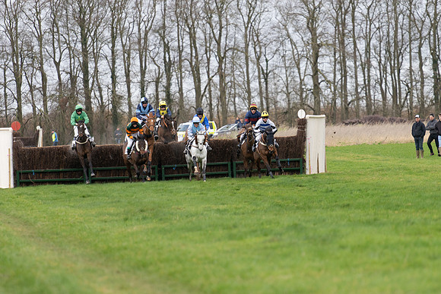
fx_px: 5146
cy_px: 147
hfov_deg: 4.9
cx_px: 220
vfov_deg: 3.3
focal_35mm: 420
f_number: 4
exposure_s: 1/1250
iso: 500
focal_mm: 280
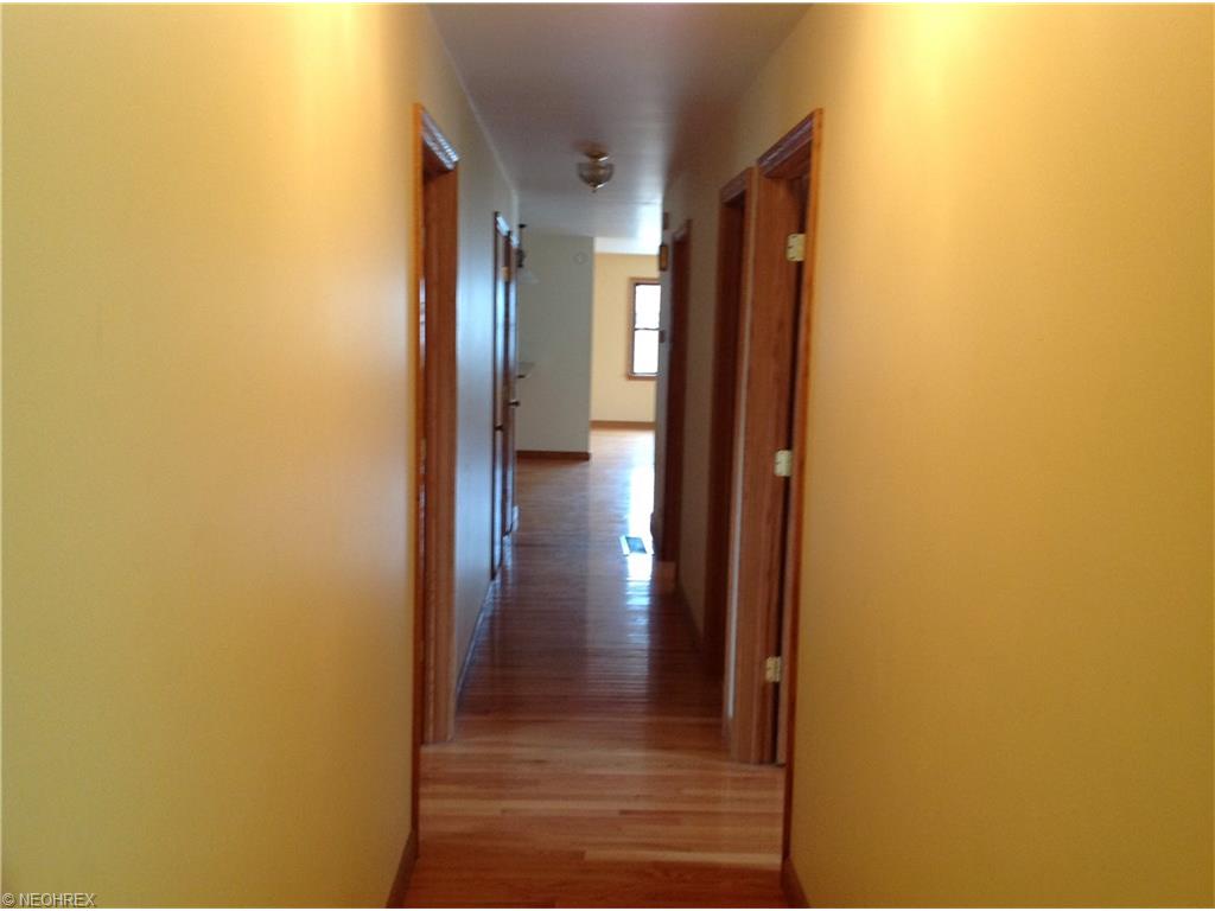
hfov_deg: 52.6
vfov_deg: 40.7
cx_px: 608
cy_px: 456
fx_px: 1228
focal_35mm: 35
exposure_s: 1/15
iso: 100
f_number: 2.4
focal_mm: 4.28
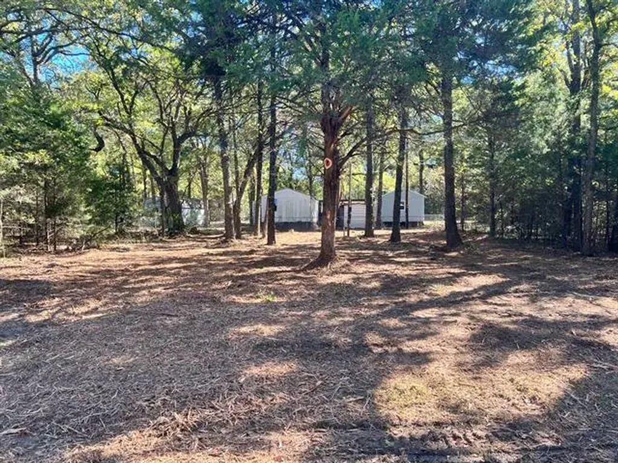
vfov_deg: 53.1
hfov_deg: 67.3
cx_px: 309
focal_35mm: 26
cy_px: 232
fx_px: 464
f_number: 1.5
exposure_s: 1/258
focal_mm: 5.7
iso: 40
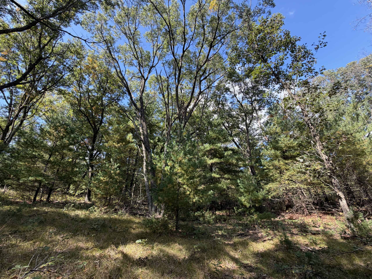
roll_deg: +0.3
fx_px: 150
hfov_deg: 102.1
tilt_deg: +27.4
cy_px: 140
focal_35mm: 14
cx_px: 186
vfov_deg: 85.7
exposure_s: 1/148
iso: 40
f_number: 2.2
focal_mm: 2.22
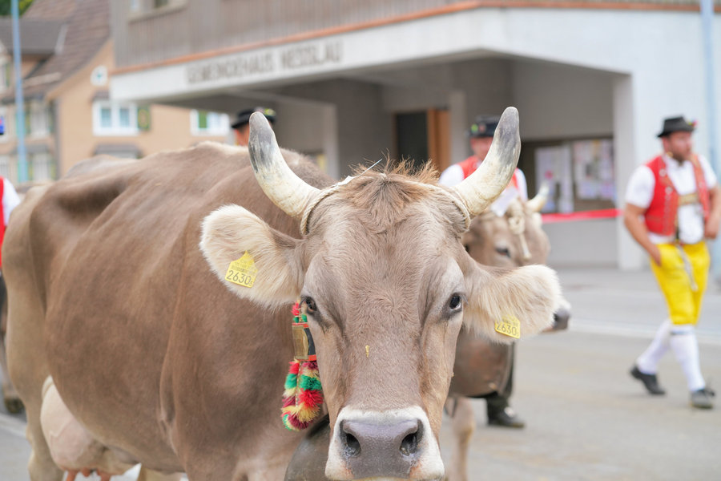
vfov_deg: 16.1
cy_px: 240
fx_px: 1702
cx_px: 360
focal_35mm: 85
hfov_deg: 23.9
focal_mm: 85
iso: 800
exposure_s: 1/800
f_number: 5
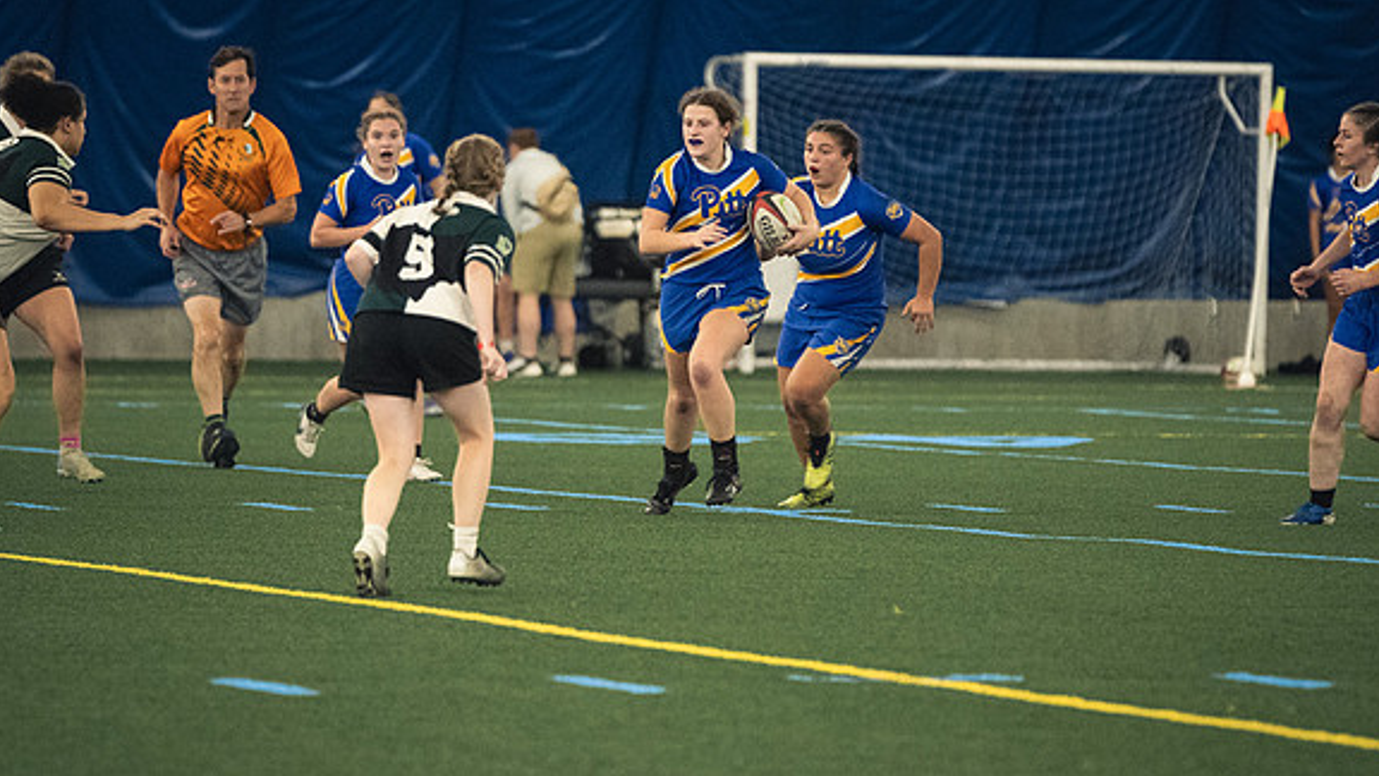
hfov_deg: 6.8
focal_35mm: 316
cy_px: 402
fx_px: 11555
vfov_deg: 3.8
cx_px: 690
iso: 9000
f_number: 2.8
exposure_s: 1/500
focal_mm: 200
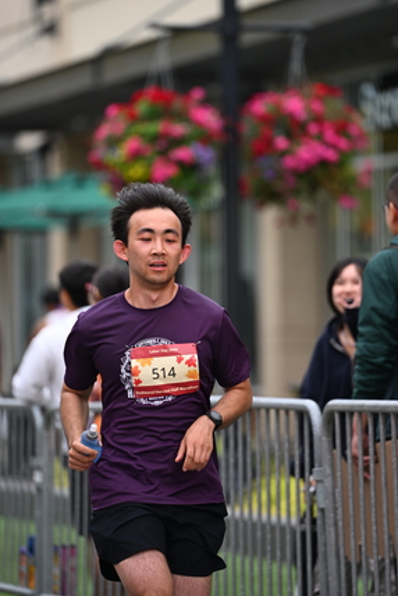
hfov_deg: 5.4
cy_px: 253
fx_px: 4255
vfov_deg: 8.0
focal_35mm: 257
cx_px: 191
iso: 640
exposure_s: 1/2000
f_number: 2.8
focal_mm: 200
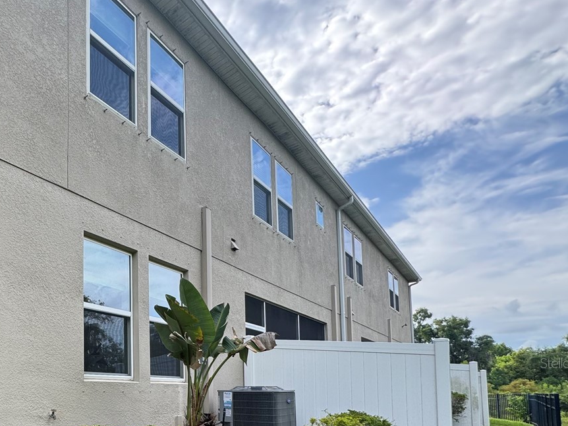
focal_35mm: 26
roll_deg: -0.3
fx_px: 427
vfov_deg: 48.8
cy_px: 363
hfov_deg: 59.1
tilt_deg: +4.0
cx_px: 75
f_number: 2.2
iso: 40
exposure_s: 1/384
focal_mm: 2.22
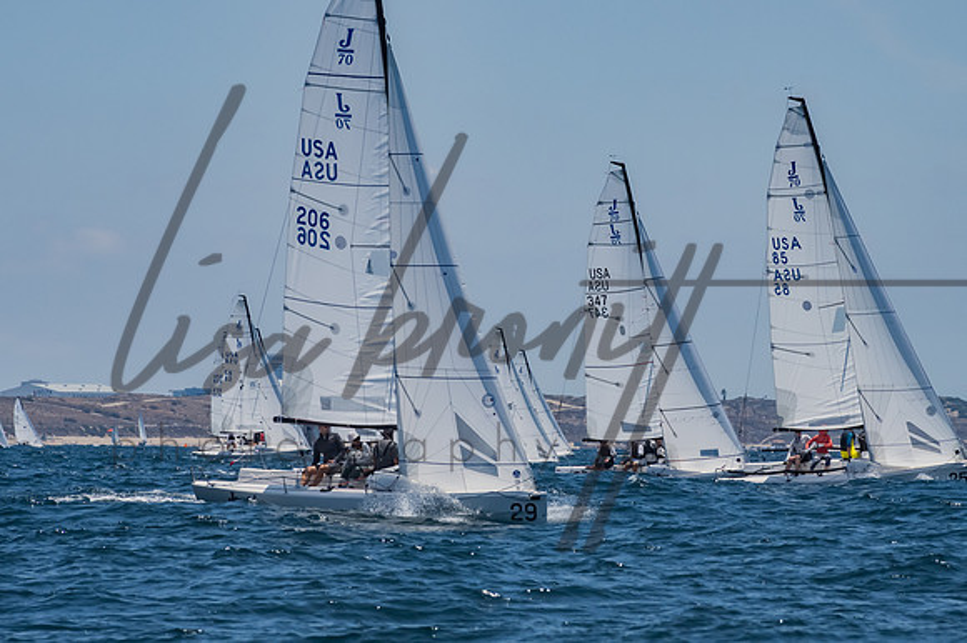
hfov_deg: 6.9
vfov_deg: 4.6
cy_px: 322
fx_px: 8053
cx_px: 484
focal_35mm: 300
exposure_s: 1/1600
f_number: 14
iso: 640
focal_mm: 200
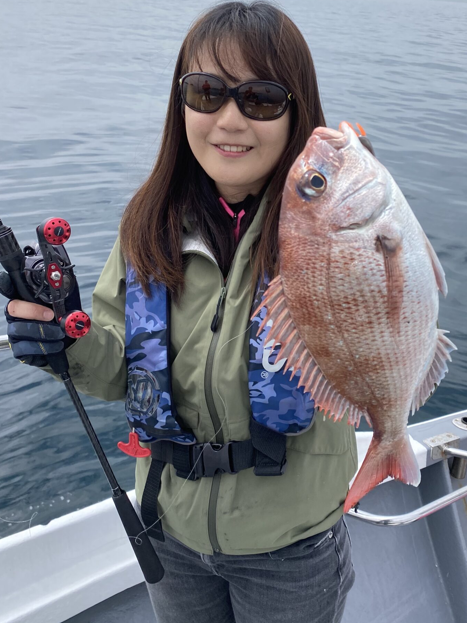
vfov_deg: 49.9
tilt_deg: -21.2
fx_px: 666
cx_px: 307
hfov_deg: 38.3
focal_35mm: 37
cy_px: 261
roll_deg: -2.7
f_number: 1.8
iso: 32
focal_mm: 4.25
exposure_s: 1/2463
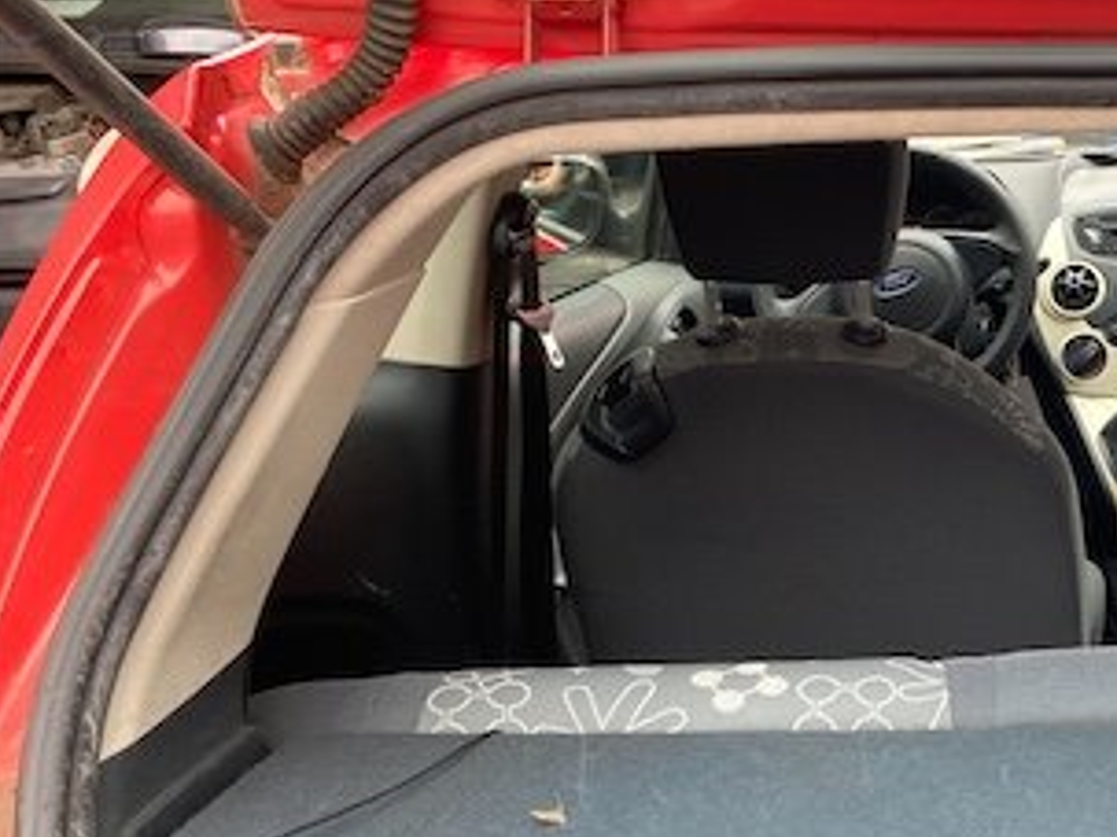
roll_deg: +0.9
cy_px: 494
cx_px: 1169
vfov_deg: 26.5
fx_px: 1774
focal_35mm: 55
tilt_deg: -19.8
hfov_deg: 31.7
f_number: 1.8
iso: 125
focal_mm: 4.25
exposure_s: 1/108
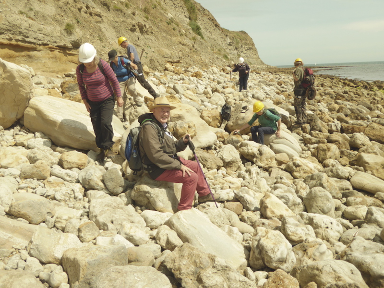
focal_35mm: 33
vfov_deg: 42.9
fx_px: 366
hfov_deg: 55.4
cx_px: 192
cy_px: 144
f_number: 3.6
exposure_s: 1/1300
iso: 100
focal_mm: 5.8
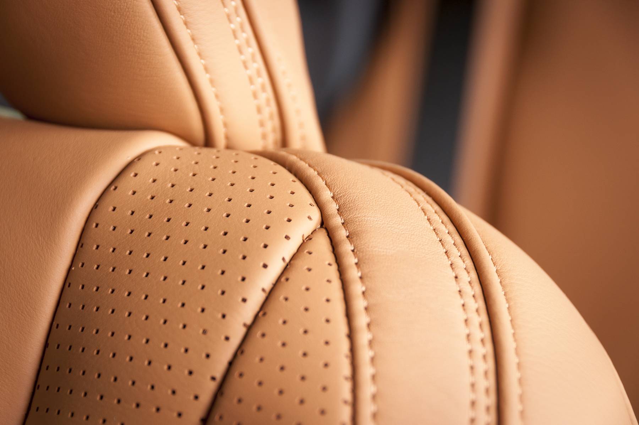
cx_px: 320
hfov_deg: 17.1
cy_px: 212
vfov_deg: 11.4
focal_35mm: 120
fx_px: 2128
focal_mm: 80
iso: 200
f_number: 5
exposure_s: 1/100
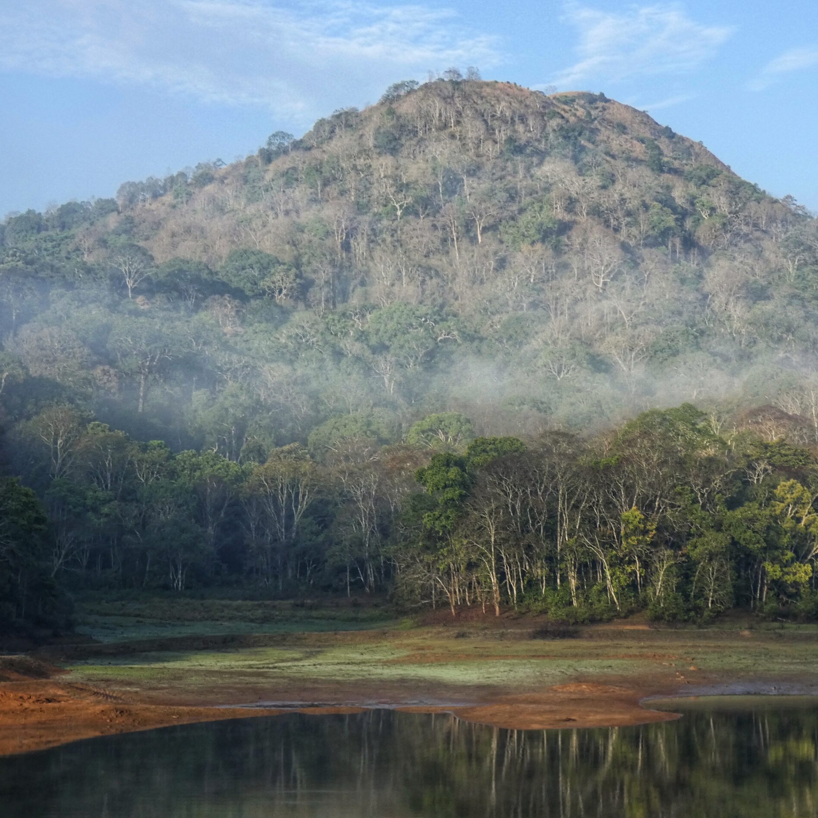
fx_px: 2513
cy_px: 406
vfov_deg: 18.5
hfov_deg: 18.5
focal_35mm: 94
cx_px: 496
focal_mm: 14.1
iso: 80
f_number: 4.5
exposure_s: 1/200
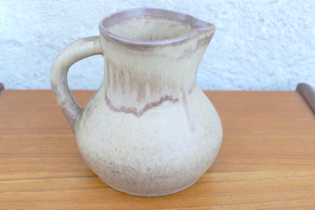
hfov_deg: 39.6
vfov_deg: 27.0
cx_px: 158
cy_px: 105
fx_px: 437
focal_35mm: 50
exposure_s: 1/80
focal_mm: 18.17
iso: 320
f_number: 3.3
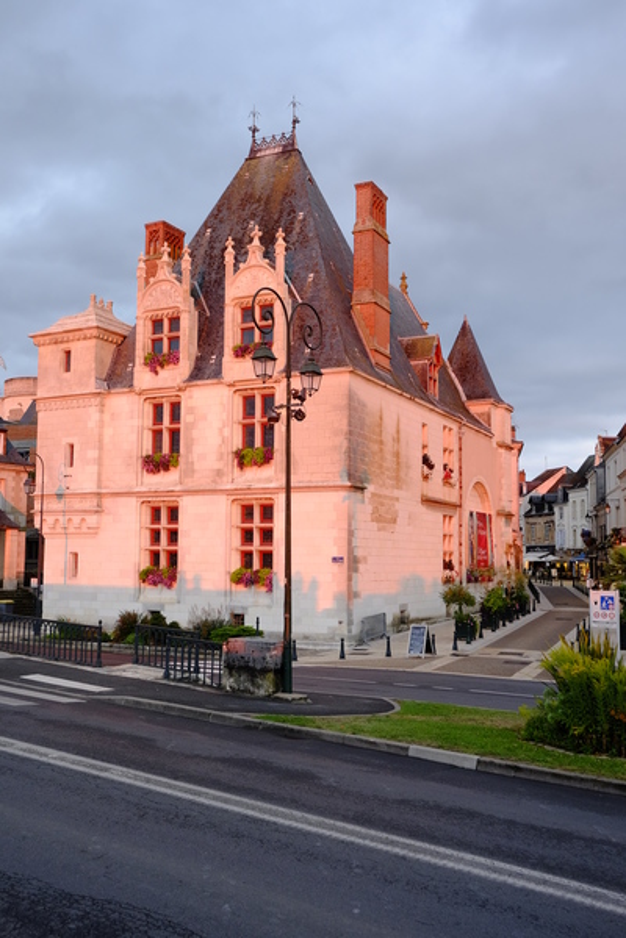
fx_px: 913
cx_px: 313
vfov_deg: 54.4
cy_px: 469
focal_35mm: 35
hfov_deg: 37.9
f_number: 4
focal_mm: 23
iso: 640
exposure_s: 1/40
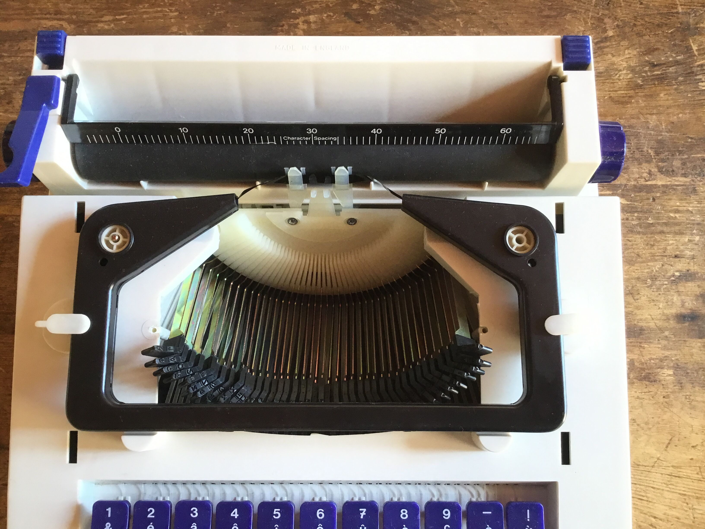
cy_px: 264
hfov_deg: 58.4
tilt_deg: -77.5
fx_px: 631
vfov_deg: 45.4
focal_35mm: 31
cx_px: 352
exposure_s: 1/33
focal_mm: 3.3
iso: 50
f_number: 2.4
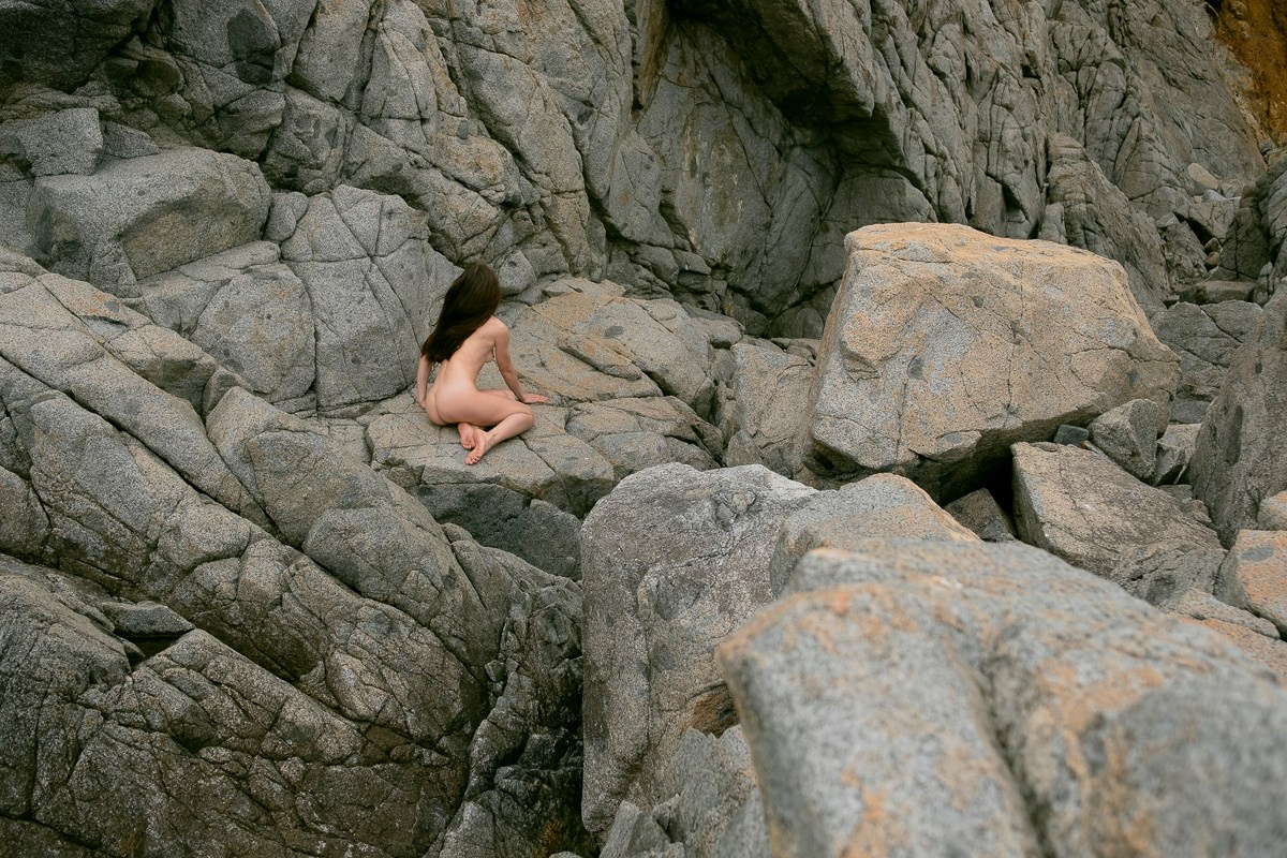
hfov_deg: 54.4
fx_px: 1251
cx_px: 644
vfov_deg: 37.9
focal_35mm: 35
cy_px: 429
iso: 400
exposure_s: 1/3200
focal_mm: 23
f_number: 3.6
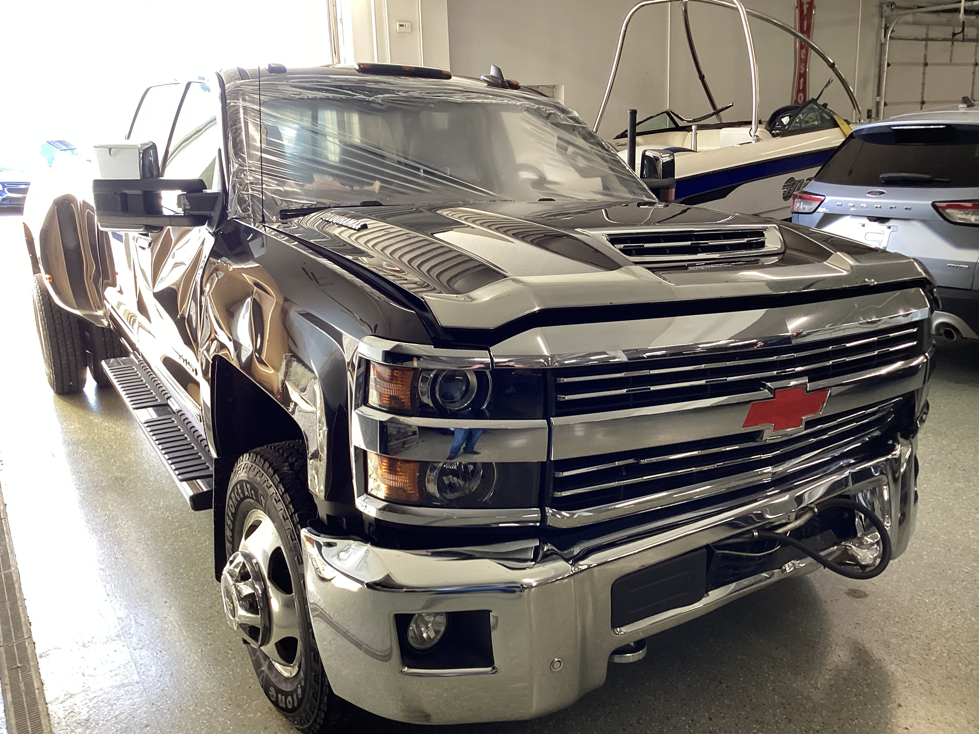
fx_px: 877
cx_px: 490
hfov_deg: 58.4
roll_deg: +1.4
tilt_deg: -15.6
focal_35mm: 31
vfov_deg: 45.4
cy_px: 367
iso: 50
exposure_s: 1/60
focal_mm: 3.3
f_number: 2.4
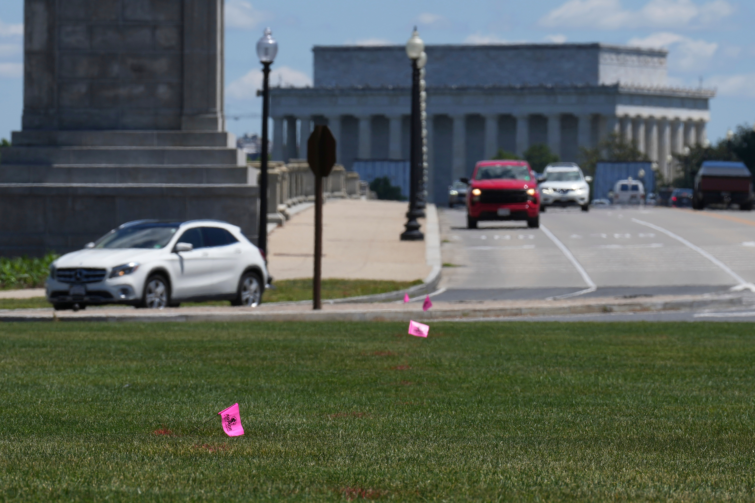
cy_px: 252
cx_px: 378
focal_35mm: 300
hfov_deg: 6.9
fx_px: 6291
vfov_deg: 4.6
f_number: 11
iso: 100
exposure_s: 1/320
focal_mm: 200
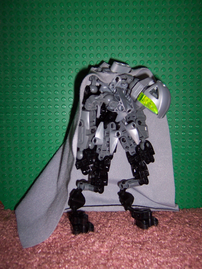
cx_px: 101
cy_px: 134
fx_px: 280
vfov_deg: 51.4
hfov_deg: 39.7
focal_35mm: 36
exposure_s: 1/60
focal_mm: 5.6
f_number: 2.8
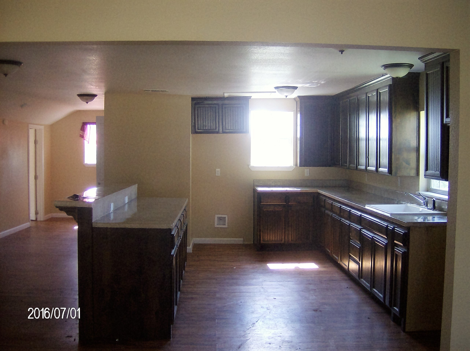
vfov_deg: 39.5
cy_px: 176
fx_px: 488
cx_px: 235
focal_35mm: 36
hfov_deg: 51.4
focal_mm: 6
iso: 196
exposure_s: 1/64
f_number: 2.8
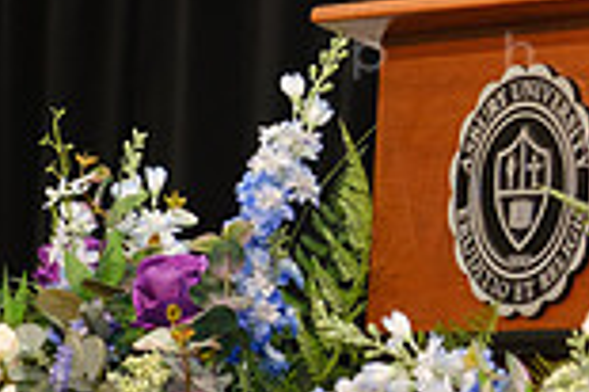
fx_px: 4478
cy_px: -86
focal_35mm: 274
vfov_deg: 5.0
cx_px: 1003
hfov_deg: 7.3
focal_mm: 48.5
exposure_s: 1/100
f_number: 3.2
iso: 1250
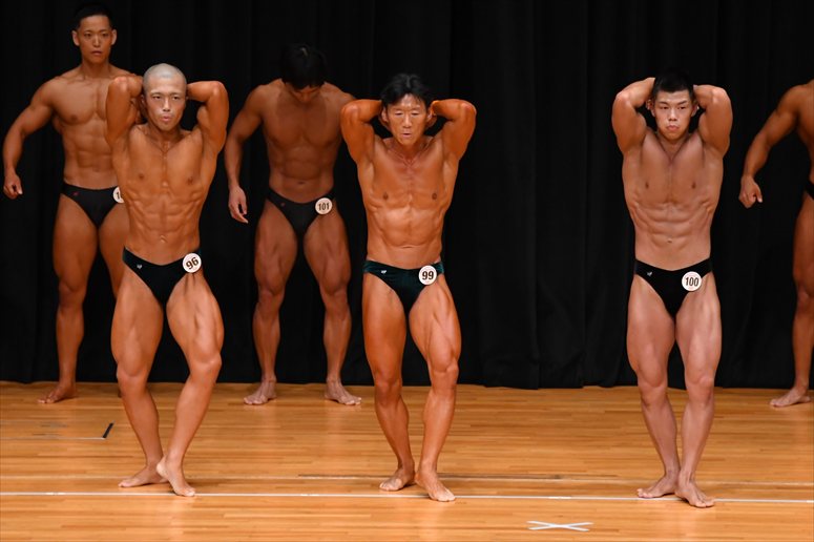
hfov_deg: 7.6
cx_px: 407
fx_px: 6102
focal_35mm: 270
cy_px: 271
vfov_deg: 5.1
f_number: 5.6
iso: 3200
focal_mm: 180
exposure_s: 1/400
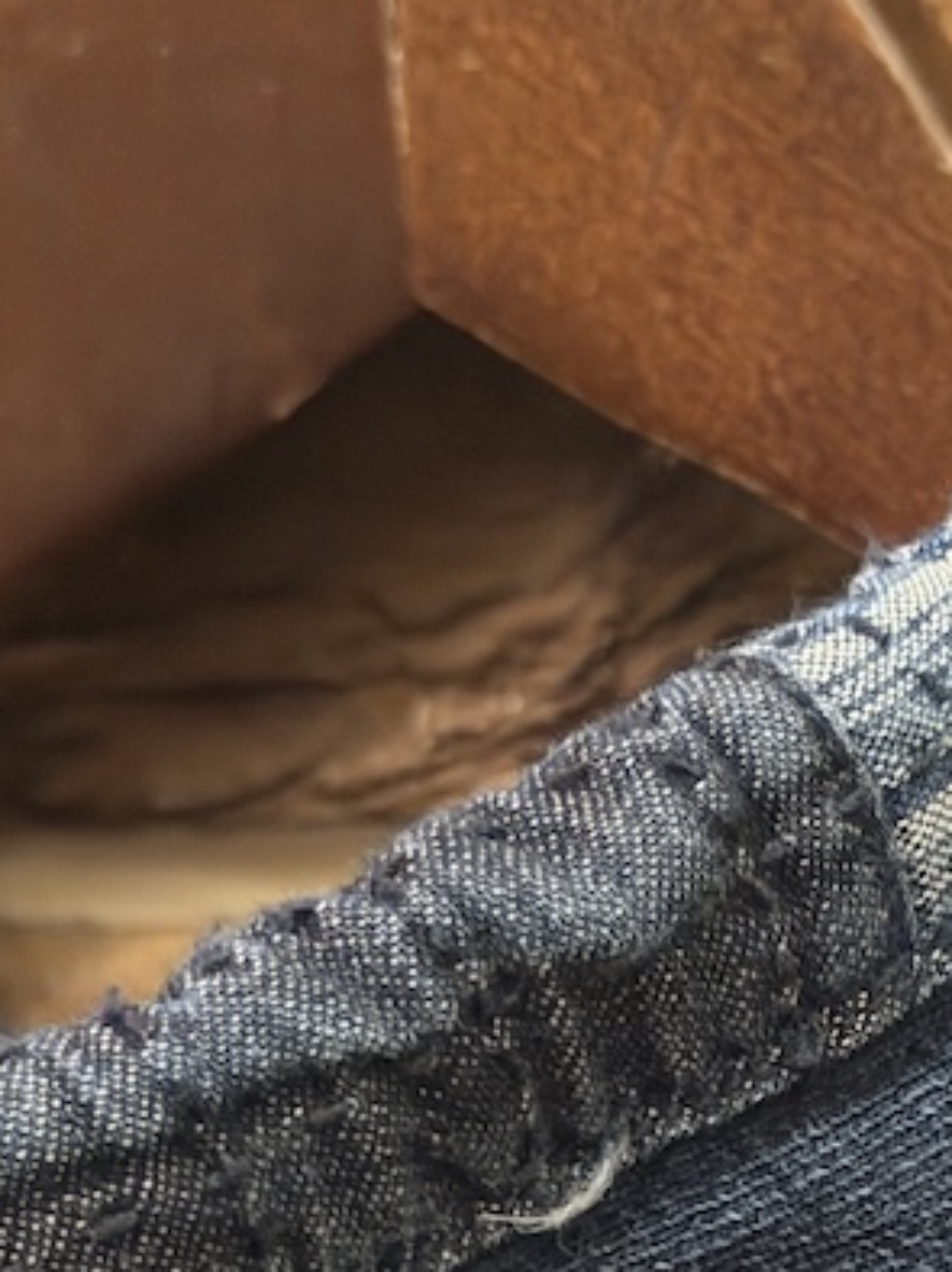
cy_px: 1148
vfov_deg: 15.0
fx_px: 4772
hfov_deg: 11.3
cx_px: 968
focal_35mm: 130
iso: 640
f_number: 1.78
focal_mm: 6.76
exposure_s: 1/20
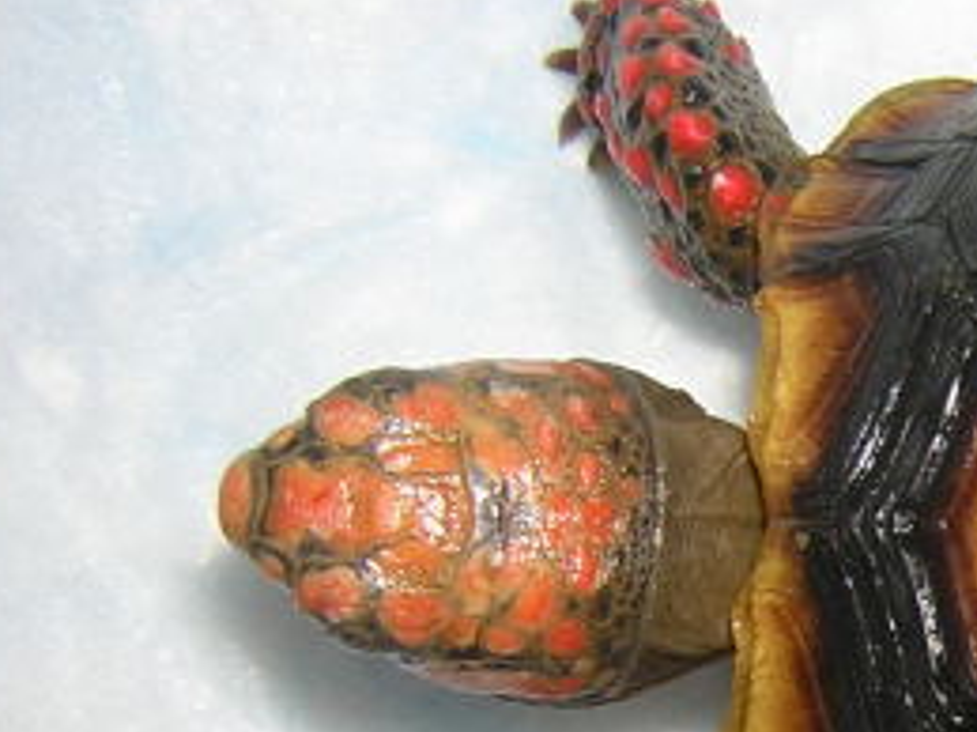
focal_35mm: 89
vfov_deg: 16.4
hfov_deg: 20.7
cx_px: 1154
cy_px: 619
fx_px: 2511
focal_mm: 4.7
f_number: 5.2
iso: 100
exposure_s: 1/60.1
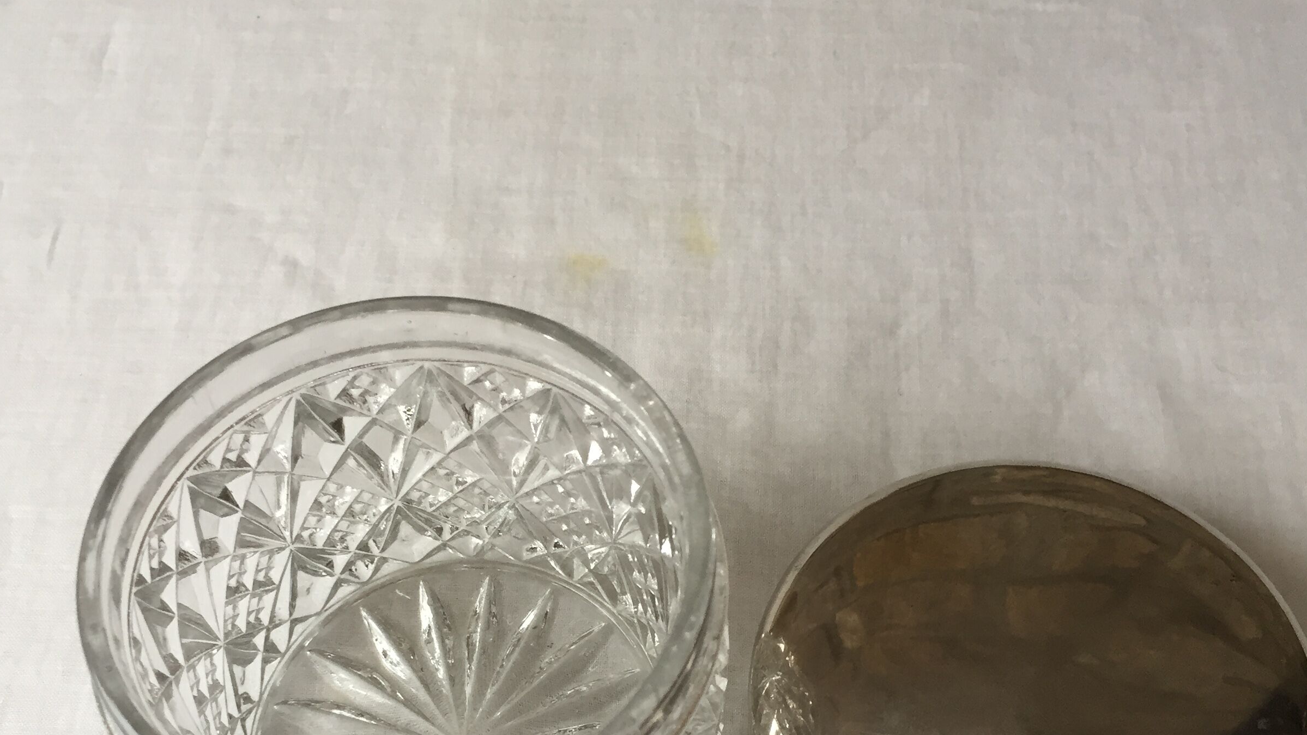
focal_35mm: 43
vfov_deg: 27.0
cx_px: 646
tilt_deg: -62.3
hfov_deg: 47.4
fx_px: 1490
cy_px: 624
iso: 80
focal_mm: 4.15
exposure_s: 1/33
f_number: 2.2
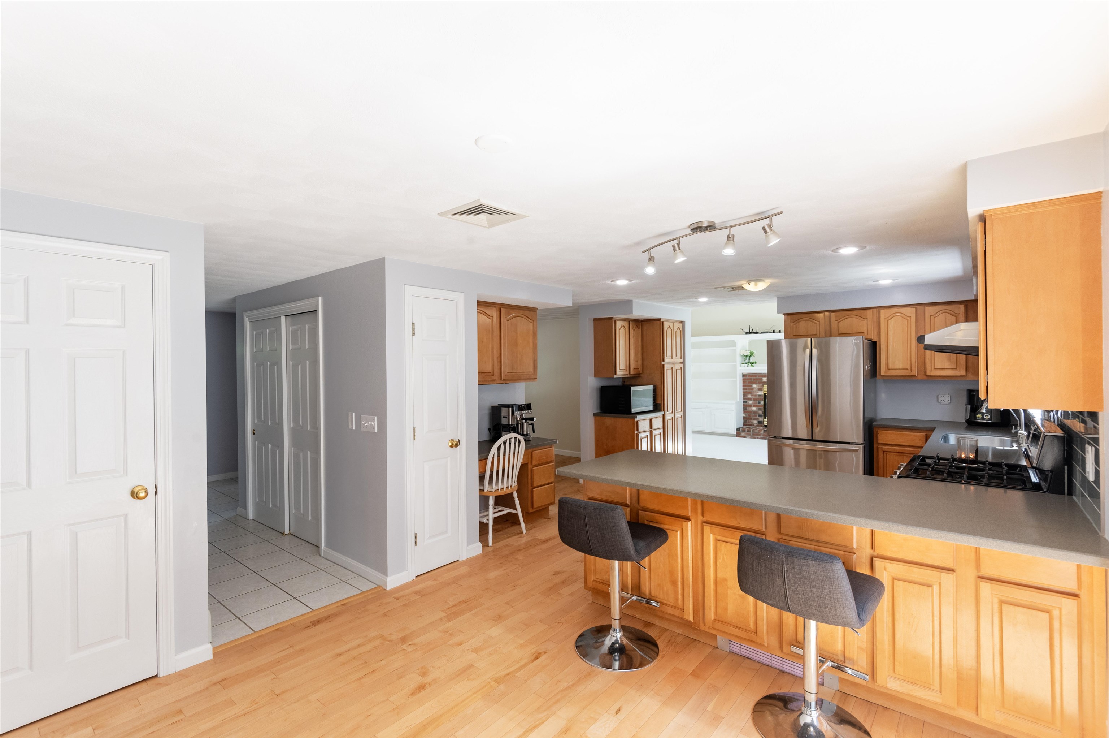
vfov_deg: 73.7
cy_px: 369
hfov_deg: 96.8
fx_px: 492
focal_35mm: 16
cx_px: 554
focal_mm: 16
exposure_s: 1/125
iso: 1250
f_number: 8
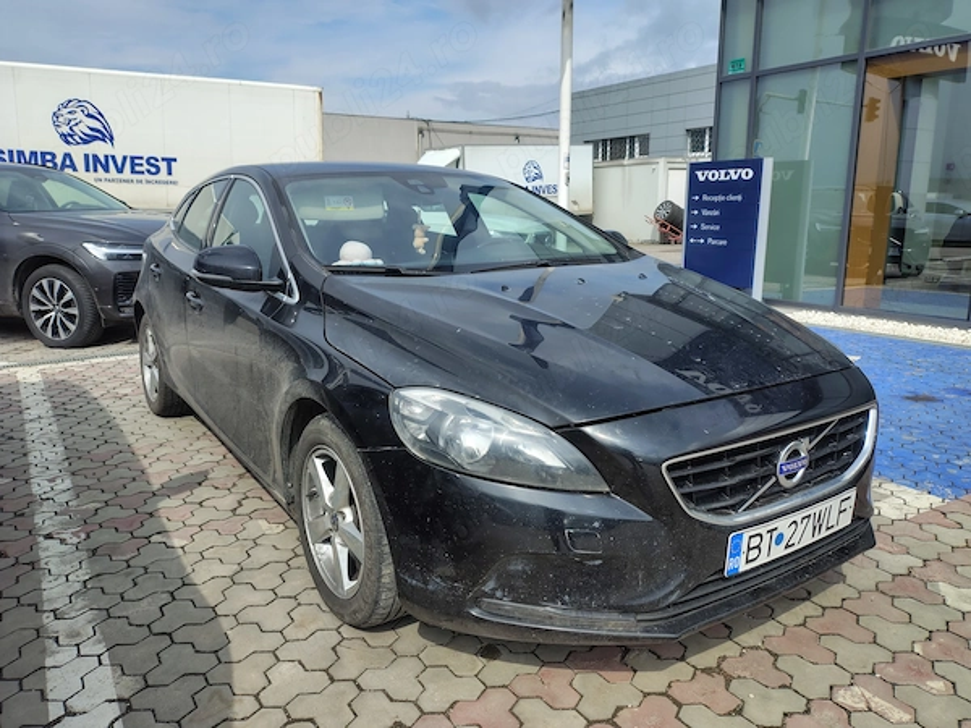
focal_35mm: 25
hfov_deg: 69.4
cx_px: 486
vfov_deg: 54.9
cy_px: 364
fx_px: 701
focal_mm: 4.71
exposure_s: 1/2167
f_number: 1.7
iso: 146
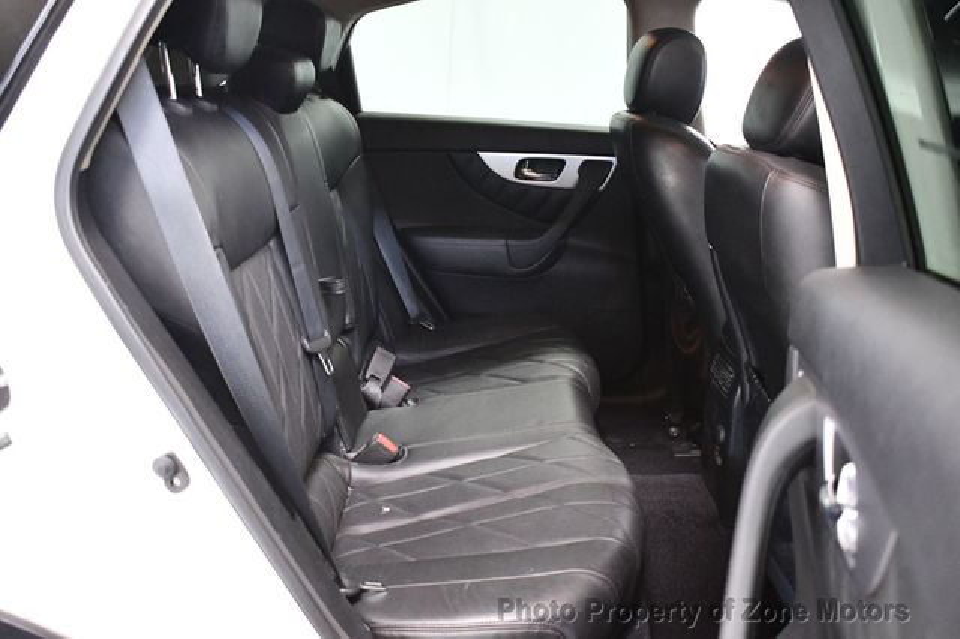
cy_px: 320
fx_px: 959
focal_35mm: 36
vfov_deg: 36.8
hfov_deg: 53.2
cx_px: 480
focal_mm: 24
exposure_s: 1/60
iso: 6400
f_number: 3.8
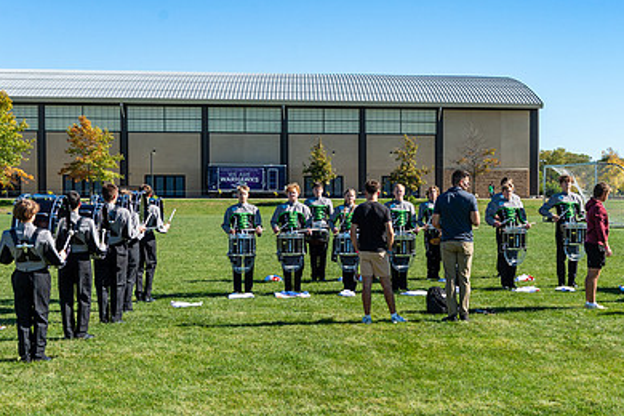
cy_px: 235
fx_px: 1092
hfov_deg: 31.5
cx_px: 449
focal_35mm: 63
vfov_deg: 21.6
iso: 320
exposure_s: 1/1250
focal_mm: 40
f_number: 6.3
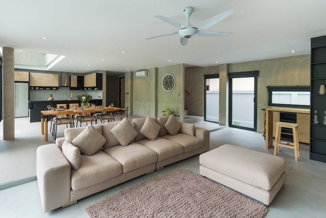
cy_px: 97
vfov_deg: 70.3
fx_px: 154
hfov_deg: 92.9
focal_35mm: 17
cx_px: 145
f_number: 8
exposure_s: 1/13
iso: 80
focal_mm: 15
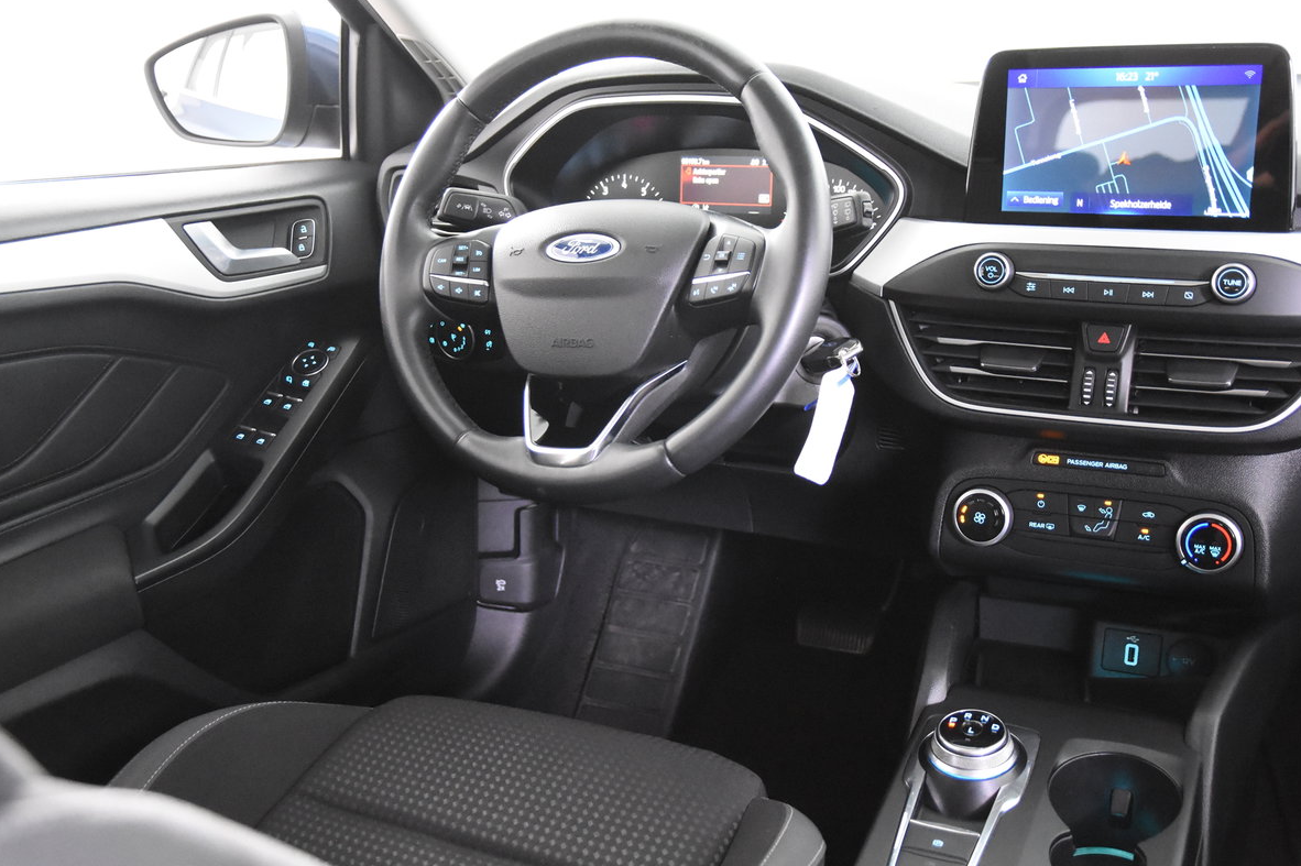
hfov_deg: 49.6
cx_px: 664
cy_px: 420
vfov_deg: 34.2
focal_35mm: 39
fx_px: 1409
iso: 7200
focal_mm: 24
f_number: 3
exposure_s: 1/40
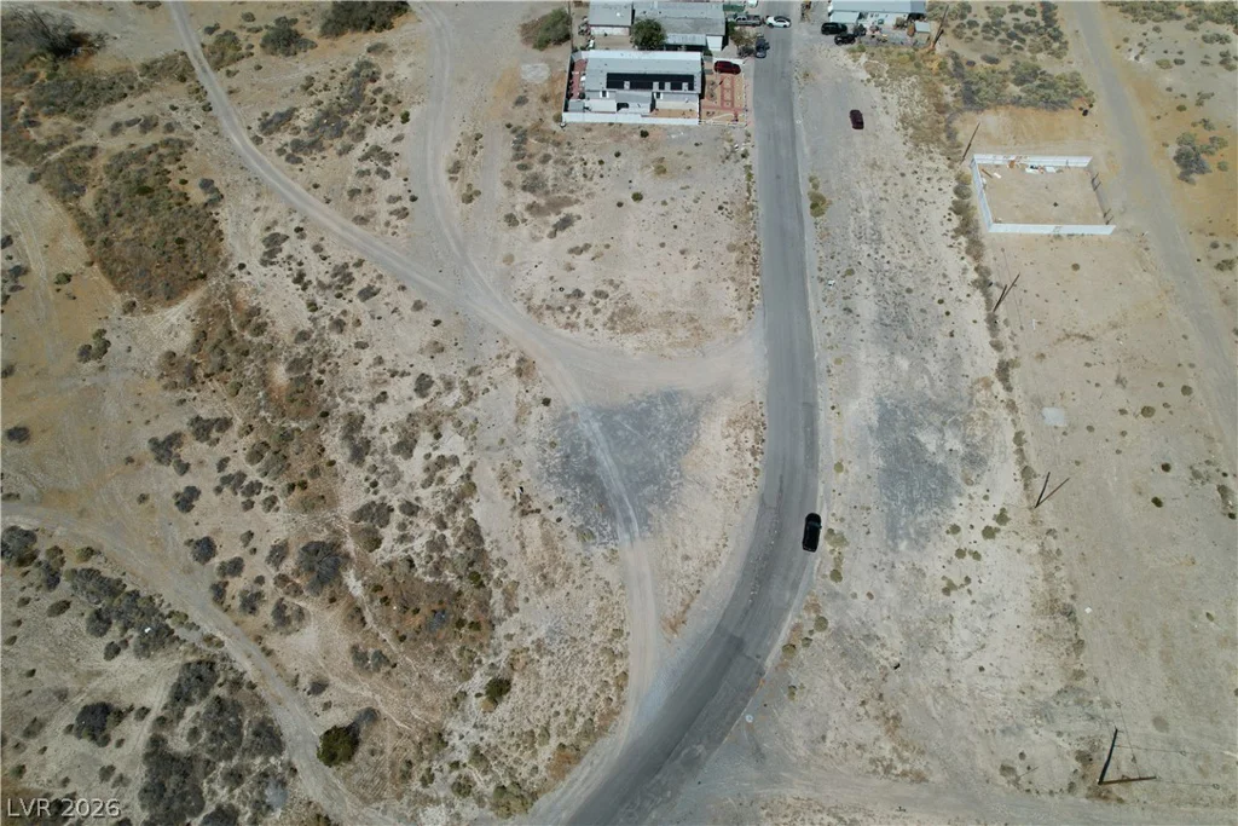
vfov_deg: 57.2
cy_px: 413
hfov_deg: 78.6
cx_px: 619
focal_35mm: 22
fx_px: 757
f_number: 2.8
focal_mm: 8.38
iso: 100
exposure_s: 1/250
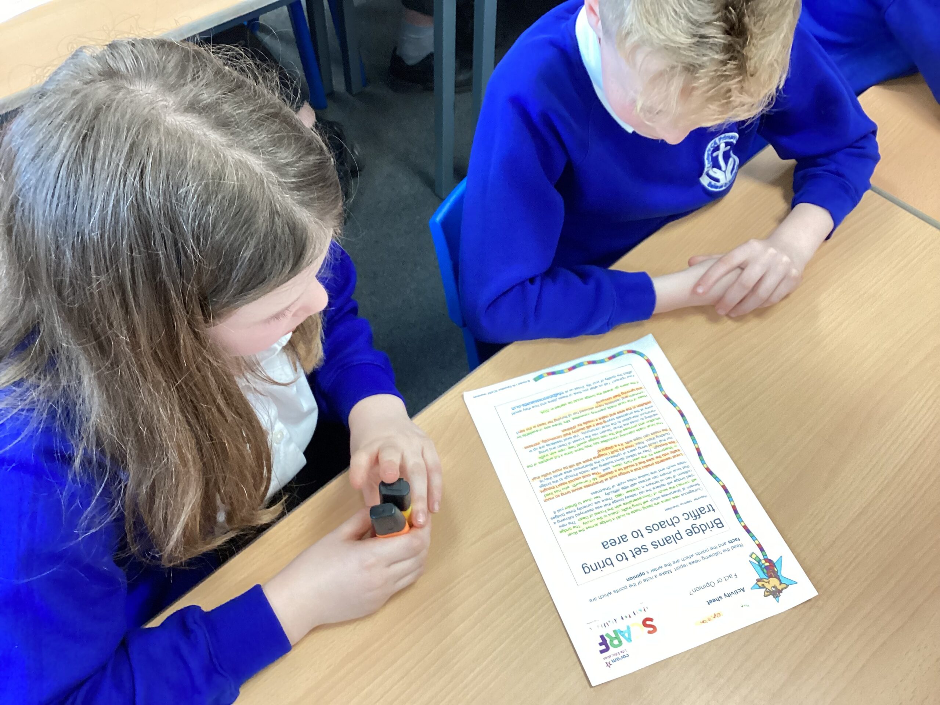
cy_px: 352
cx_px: 470
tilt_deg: -54.3
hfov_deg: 58.4
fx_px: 842
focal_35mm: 31
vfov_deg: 45.4
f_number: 2.4
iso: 200
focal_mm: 3.3
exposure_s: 1/50
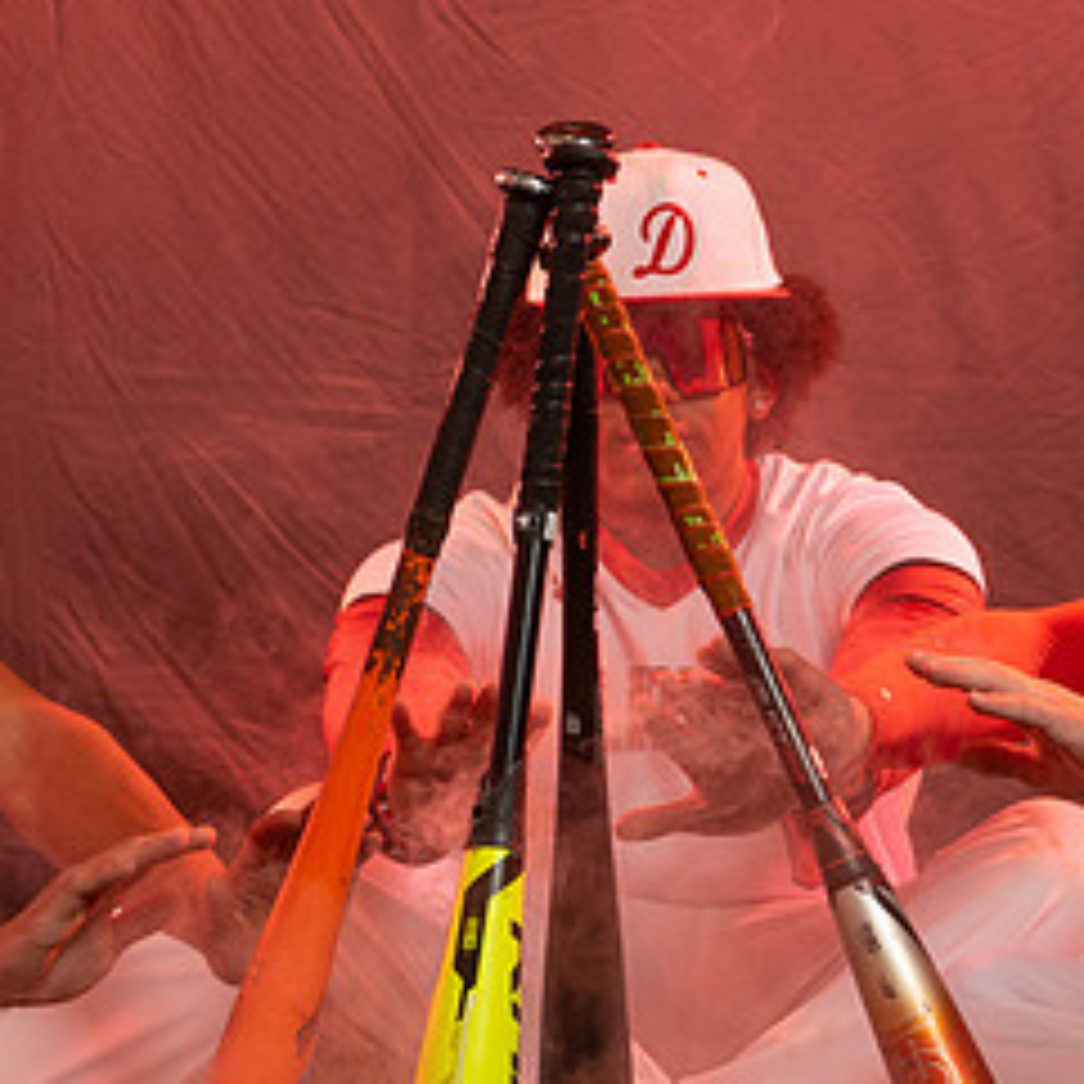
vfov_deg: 11.1
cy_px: 866
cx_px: 741
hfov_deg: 11.1
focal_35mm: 157
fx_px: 5562
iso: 320
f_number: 6.3
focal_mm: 62
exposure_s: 1/200
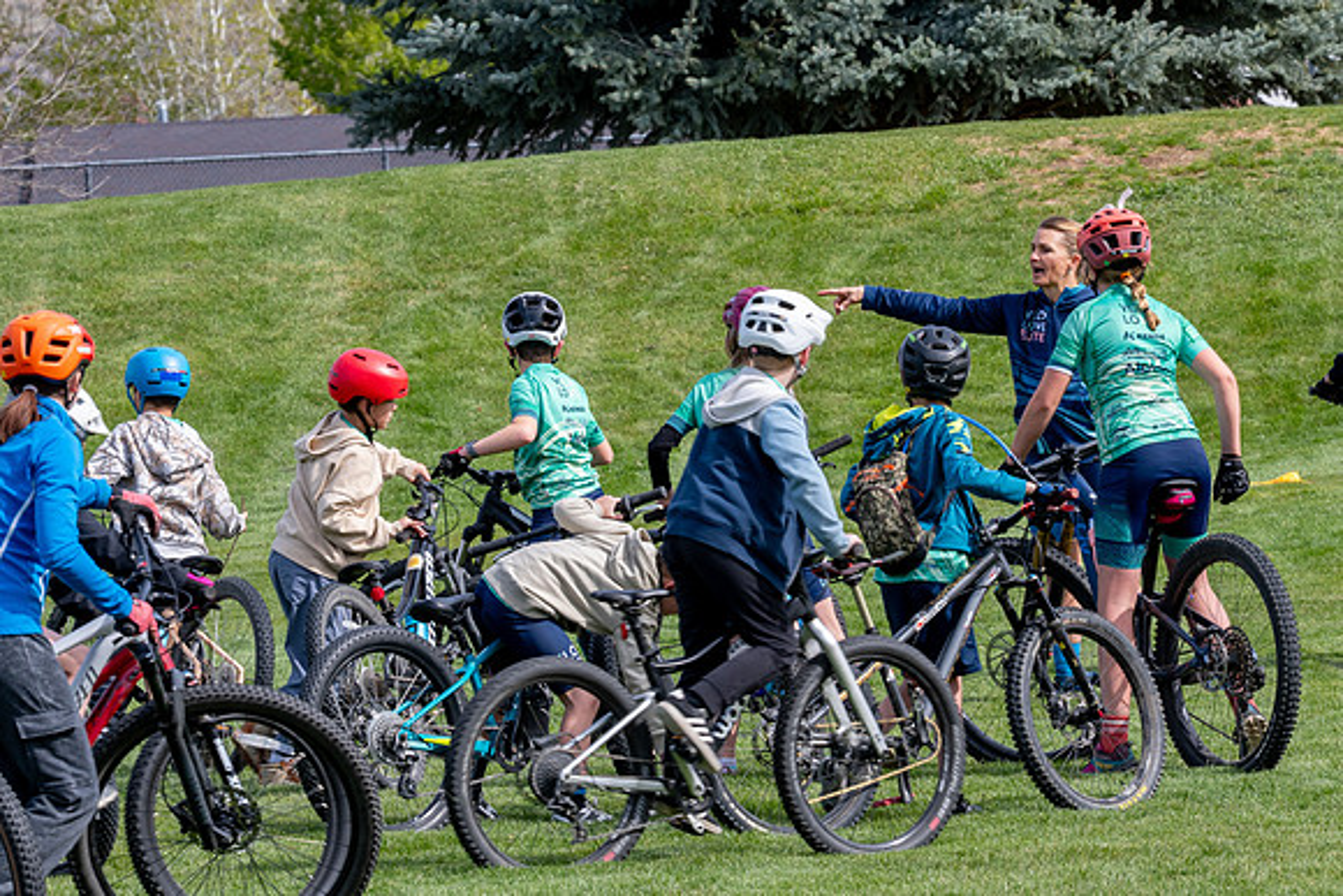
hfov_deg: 6.5
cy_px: 342
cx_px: 830
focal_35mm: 315
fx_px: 11762
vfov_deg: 4.4
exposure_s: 1/160
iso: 200
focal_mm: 170
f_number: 11
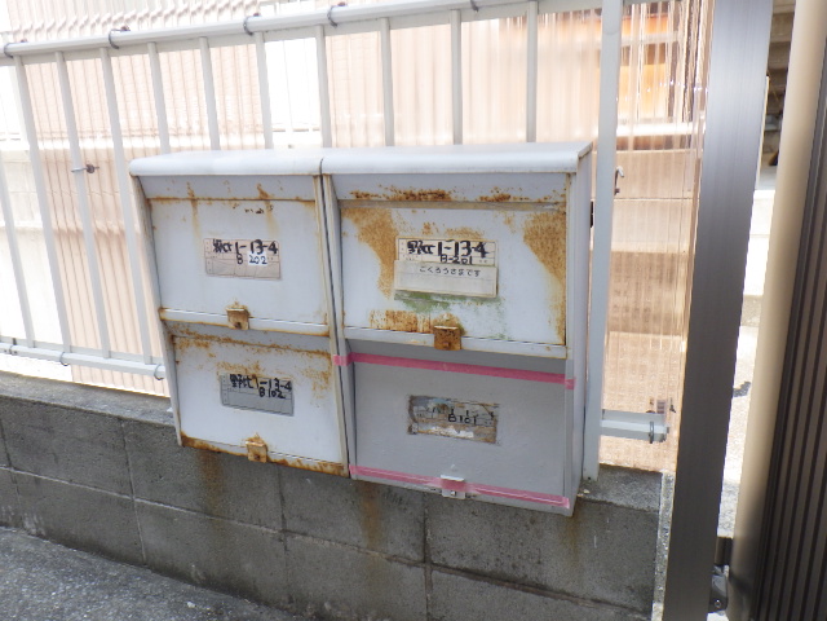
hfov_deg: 63.4
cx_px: 414
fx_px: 669
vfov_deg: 49.7
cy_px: 310
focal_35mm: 28
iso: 250
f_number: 4.2
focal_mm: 5
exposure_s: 1/250
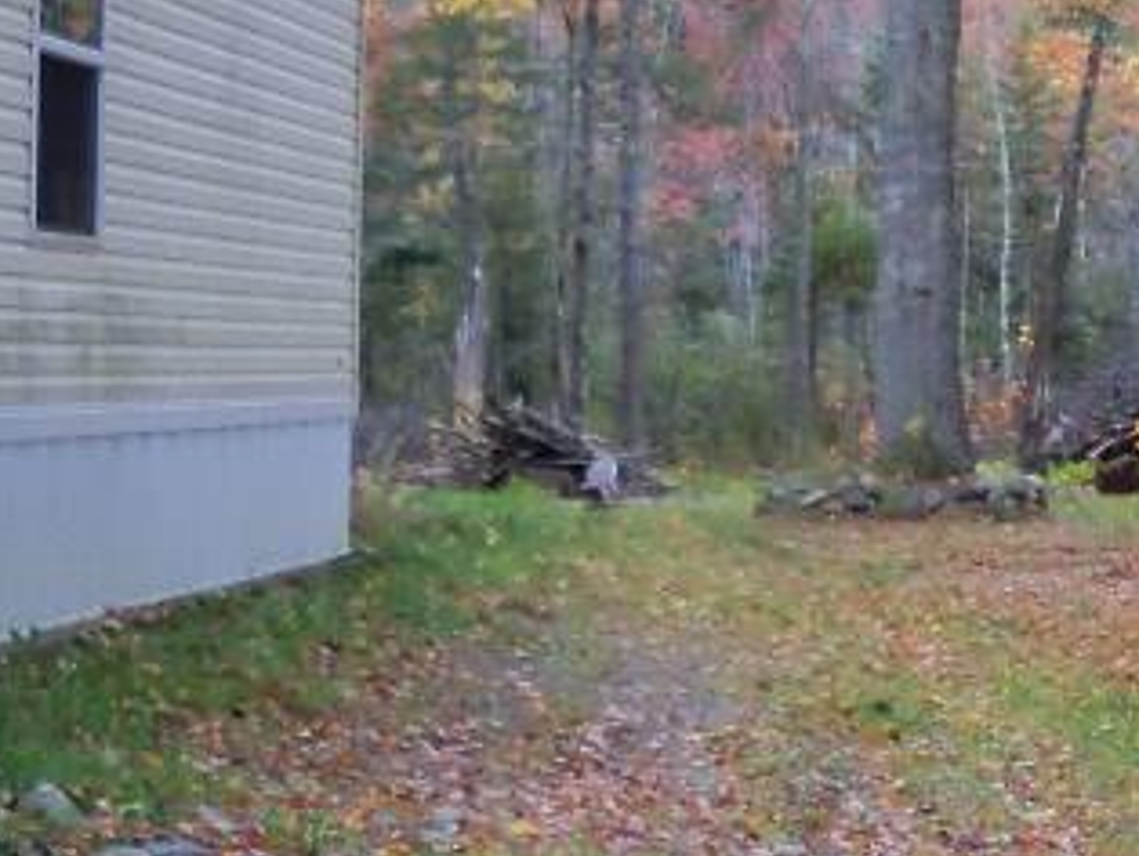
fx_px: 3754
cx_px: 1788
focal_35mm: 114
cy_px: 635
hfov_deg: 15.7
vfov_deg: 13.0
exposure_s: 1/100
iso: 80
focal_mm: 6.2
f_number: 3.5
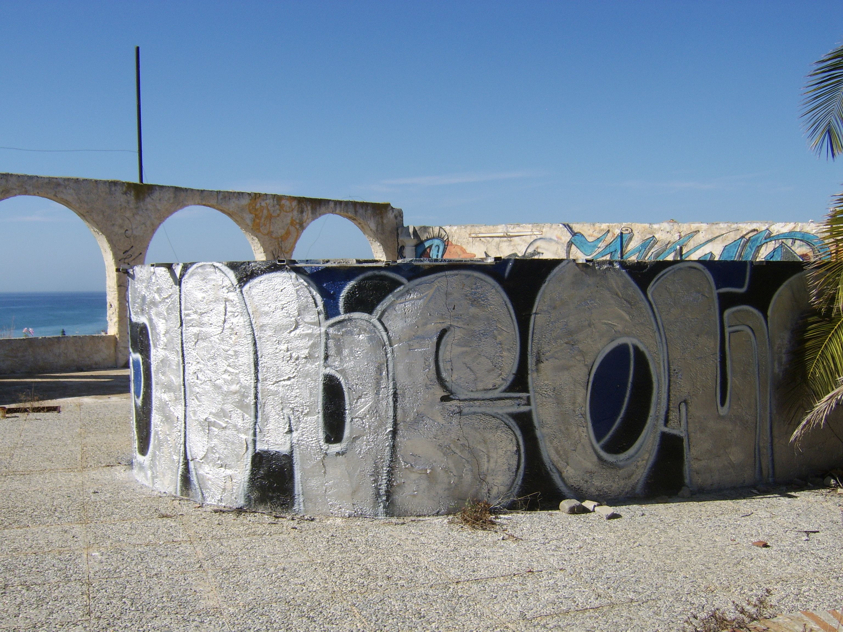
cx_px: 422
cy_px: 316
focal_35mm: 31
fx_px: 755
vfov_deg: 45.4
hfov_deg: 58.4
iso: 71
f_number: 6.7
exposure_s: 1/545
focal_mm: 8.13
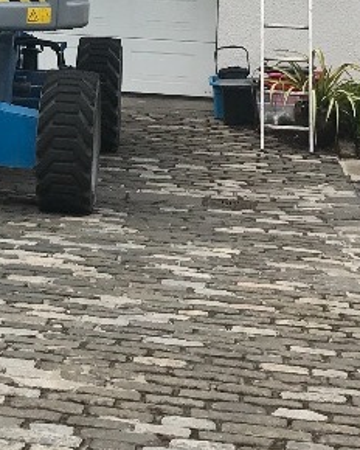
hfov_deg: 13.5
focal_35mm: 113
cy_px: -126
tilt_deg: +3.1
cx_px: 14
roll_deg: -2.3
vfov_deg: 16.2
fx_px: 1505
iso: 20
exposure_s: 1/2128
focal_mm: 3.99
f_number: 1.8
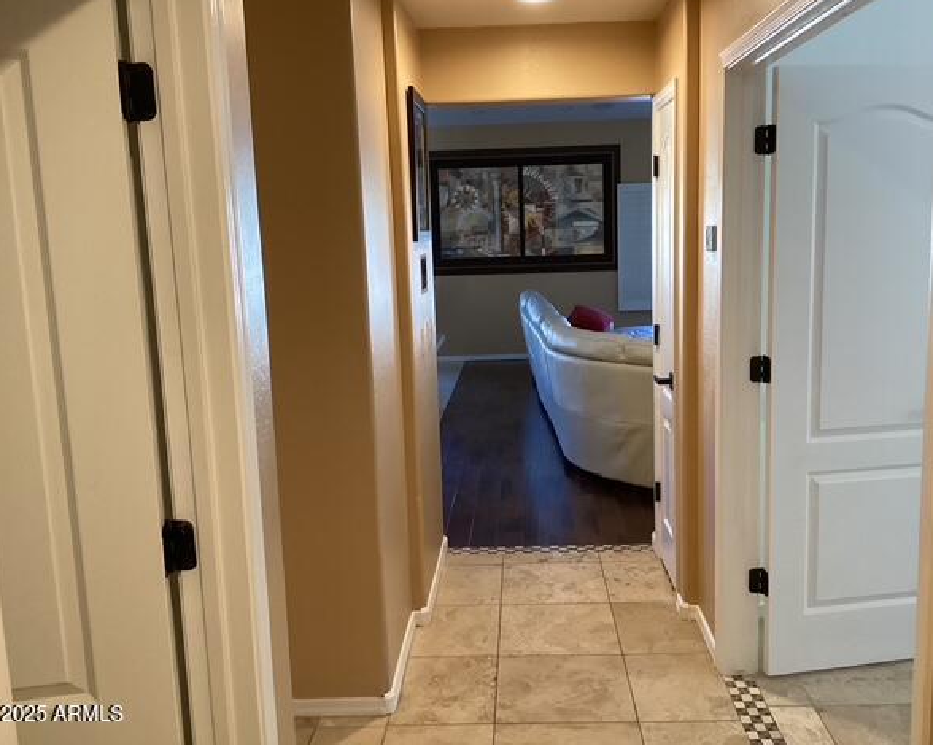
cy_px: 367
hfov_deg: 54.2
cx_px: 501
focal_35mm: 33
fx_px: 911
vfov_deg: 44.5
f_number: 2.4
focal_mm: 3.3
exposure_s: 1/40
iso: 250
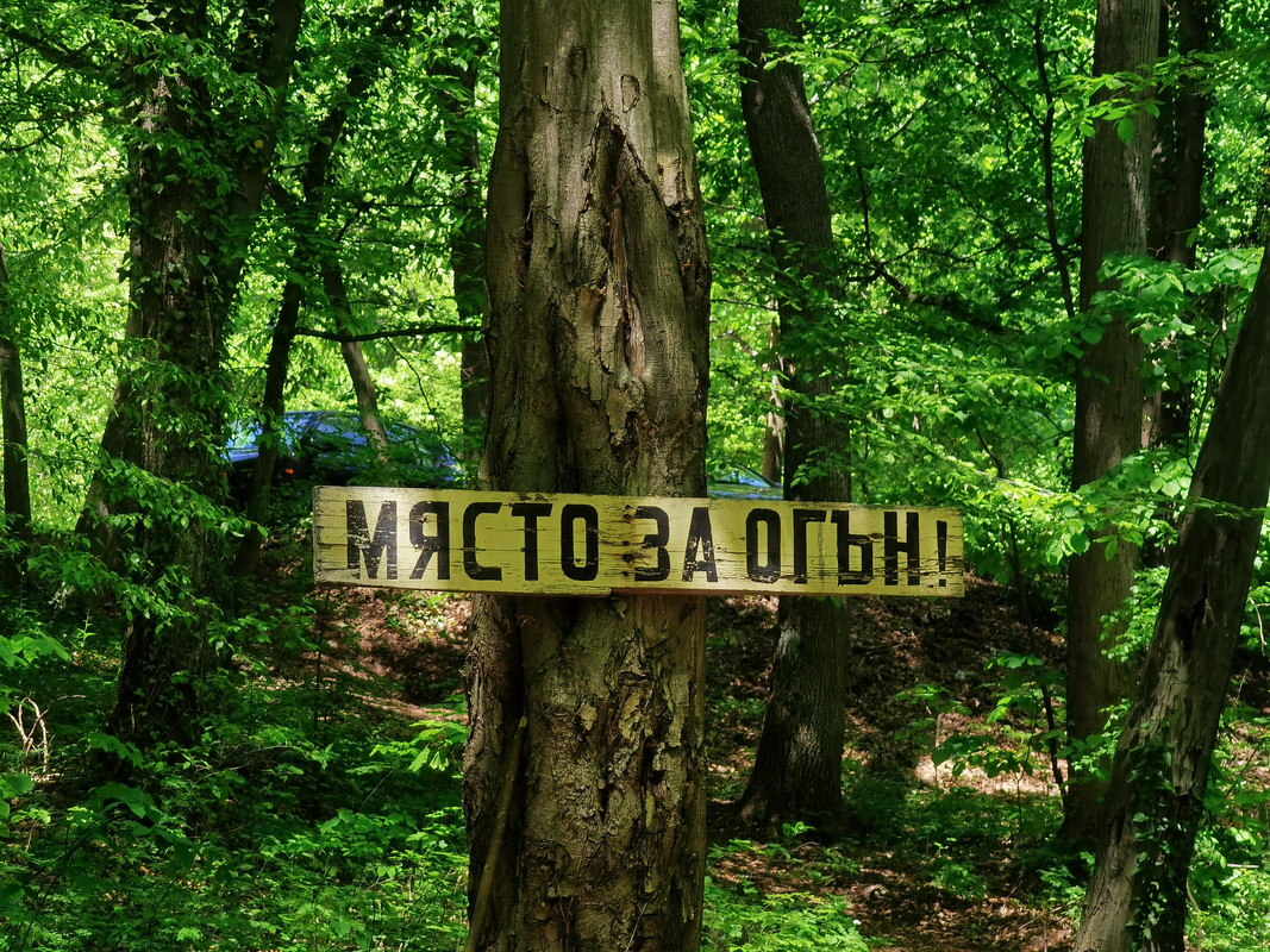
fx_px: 5209
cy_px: 476
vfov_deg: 10.4
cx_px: 635
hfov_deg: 13.9
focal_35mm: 142
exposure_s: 1/106
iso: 50
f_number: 3.4
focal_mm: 14.46
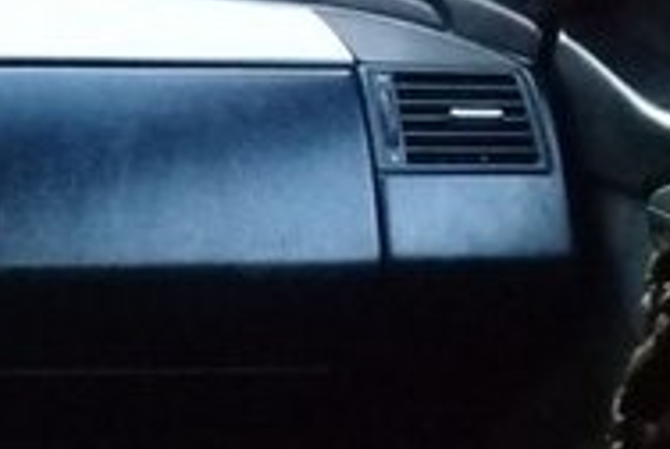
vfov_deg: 12.1
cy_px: 141
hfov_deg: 15.9
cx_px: -463
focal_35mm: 113
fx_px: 2106
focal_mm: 3.3
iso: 400
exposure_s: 1/17
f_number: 2.2
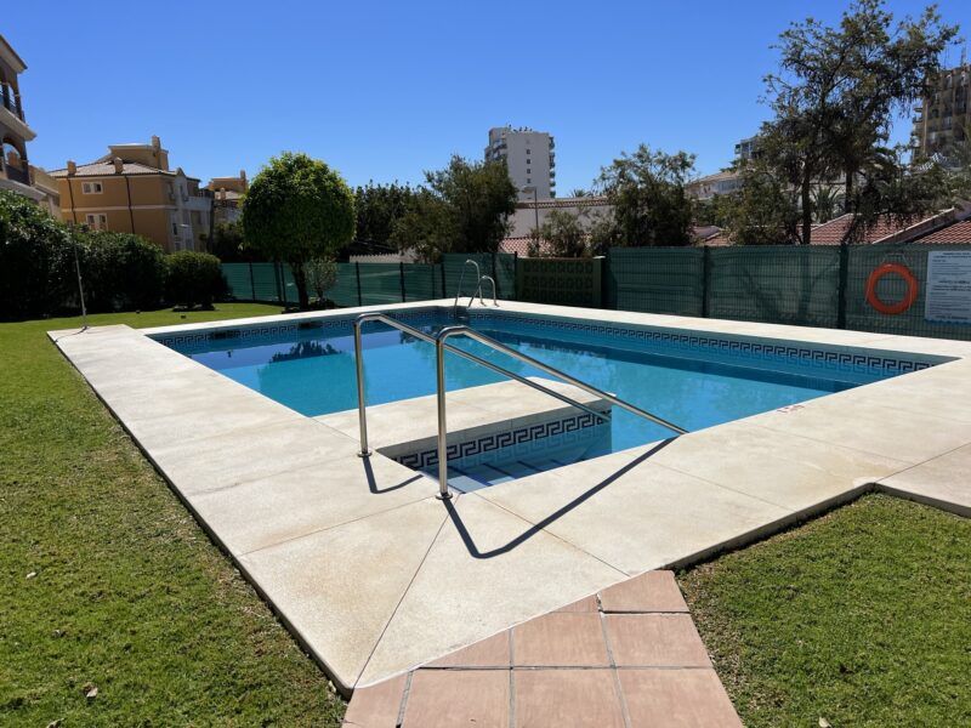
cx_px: 486
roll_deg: +4.1
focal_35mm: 26
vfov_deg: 53.1
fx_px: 729
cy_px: 364
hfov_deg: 67.3
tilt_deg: -10.2
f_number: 1.5
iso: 50
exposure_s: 1/11364
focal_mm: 5.7
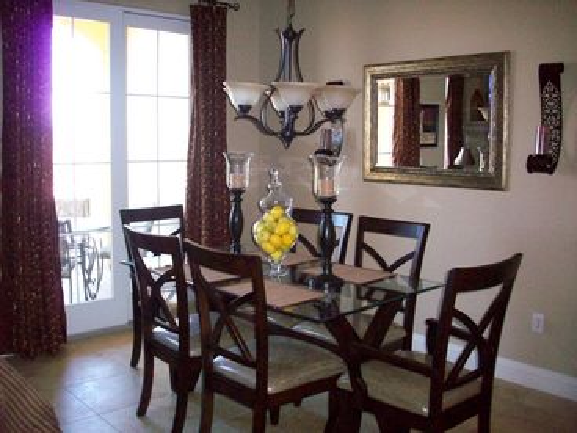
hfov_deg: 50.1
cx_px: 288
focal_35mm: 37
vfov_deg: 38.7
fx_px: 617
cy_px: 216
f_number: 2.8
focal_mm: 6.2
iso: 400
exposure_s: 1/64
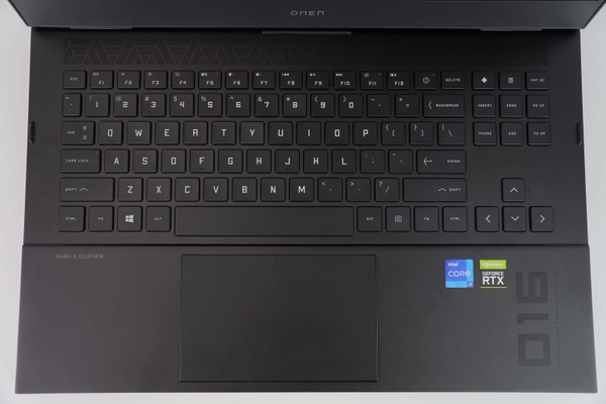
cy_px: 202
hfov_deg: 53.1
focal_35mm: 36
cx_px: 303
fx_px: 606
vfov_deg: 36.9
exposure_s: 1/100
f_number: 4
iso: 100
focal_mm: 24
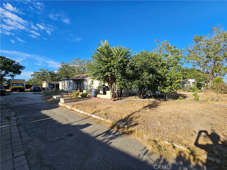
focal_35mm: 13
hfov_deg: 106.2
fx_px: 85
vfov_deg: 89.9
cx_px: 114
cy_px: 85
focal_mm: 2.2
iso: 50
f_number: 2.2
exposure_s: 1/1402
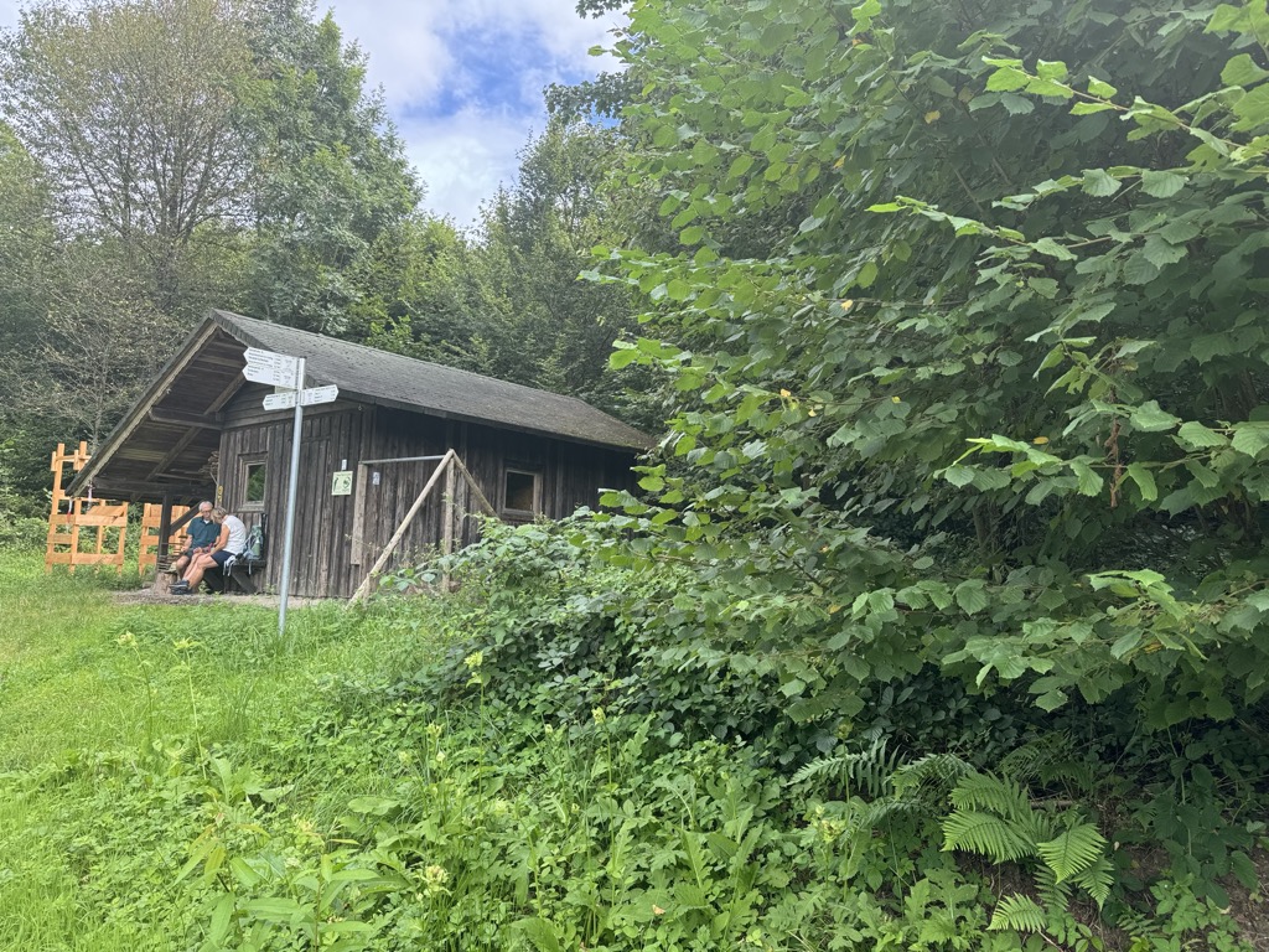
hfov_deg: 71.6
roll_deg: -1.7
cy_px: 476
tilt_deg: +6.9
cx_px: 634
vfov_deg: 56.8
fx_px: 880
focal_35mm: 24
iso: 80
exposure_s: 1/598
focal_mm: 6.76
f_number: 1.78
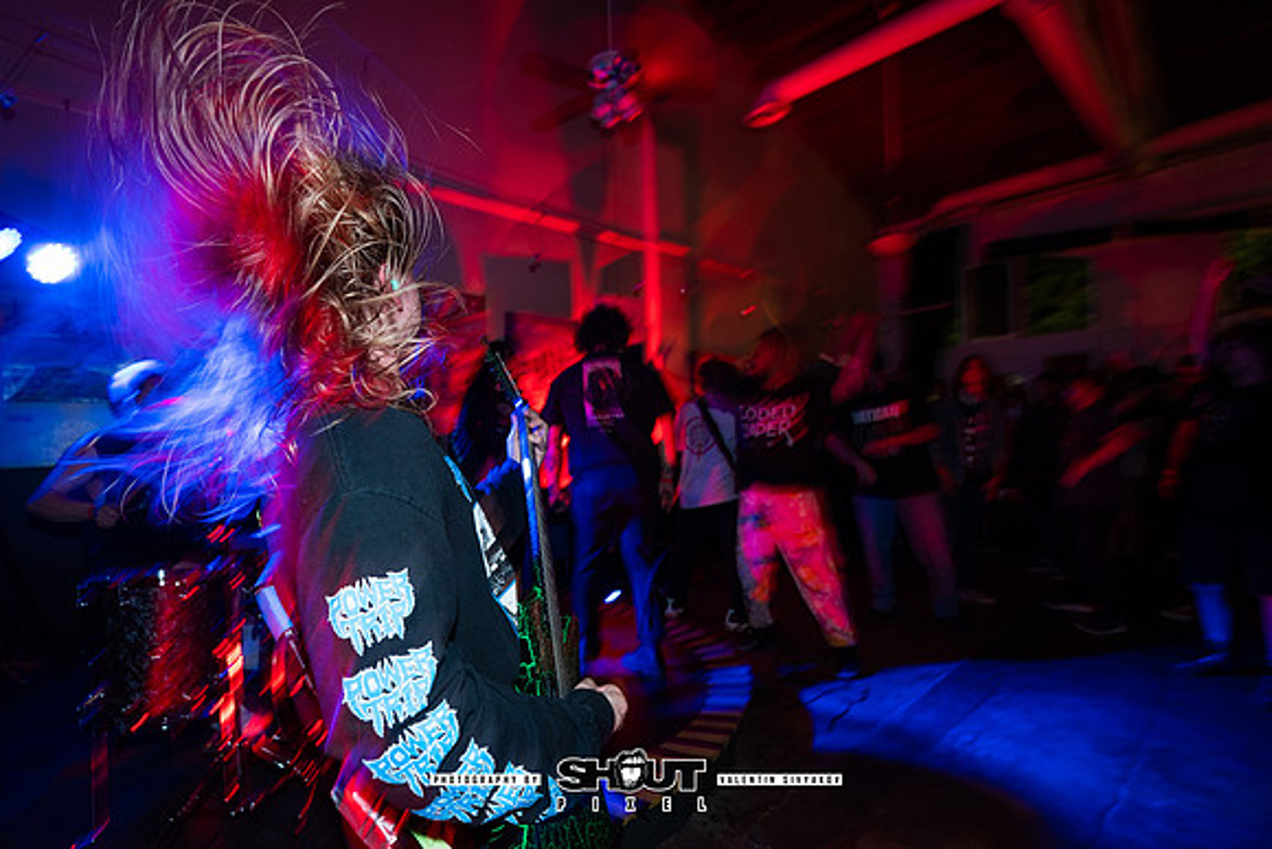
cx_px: 555
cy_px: 442
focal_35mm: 16
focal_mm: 14
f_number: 2.8
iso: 800
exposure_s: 1/13
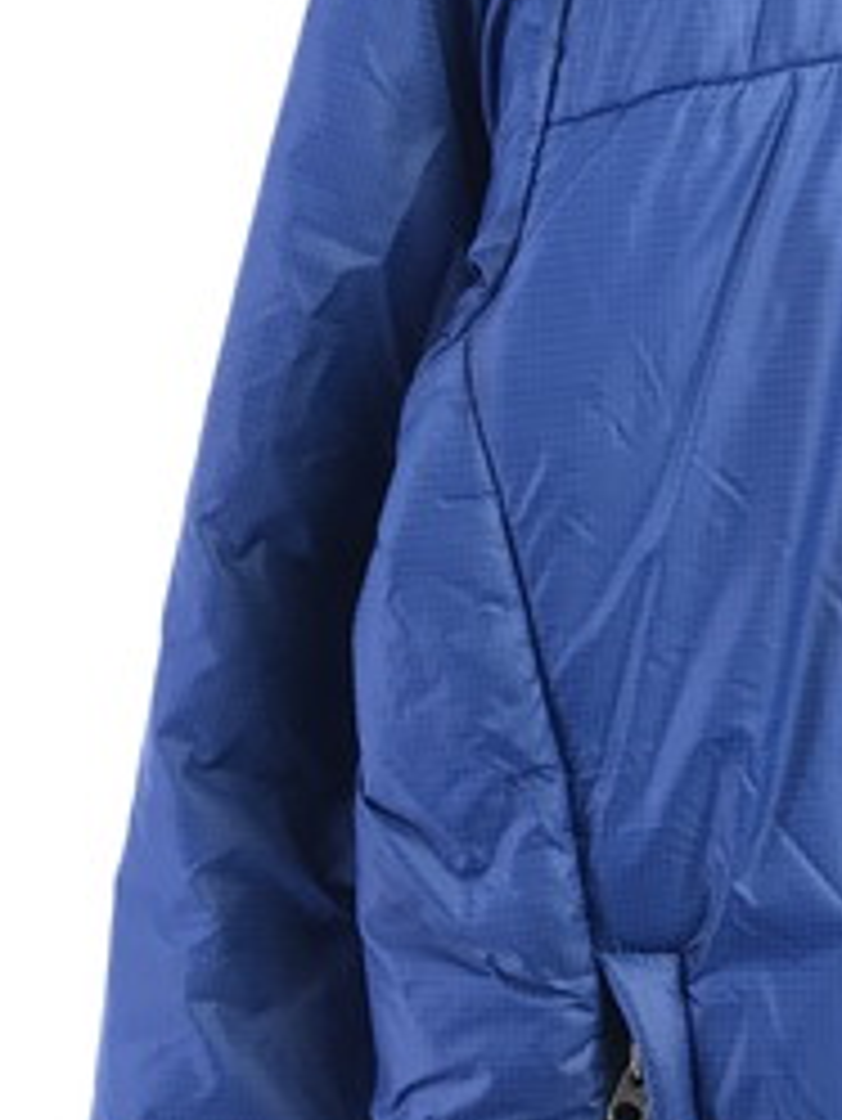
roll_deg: -1.4
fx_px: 2916
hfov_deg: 15.1
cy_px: 396
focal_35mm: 90
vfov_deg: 21.7
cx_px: 1292
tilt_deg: -23.7
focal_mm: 3.99
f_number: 1.8
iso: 32
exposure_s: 1/100
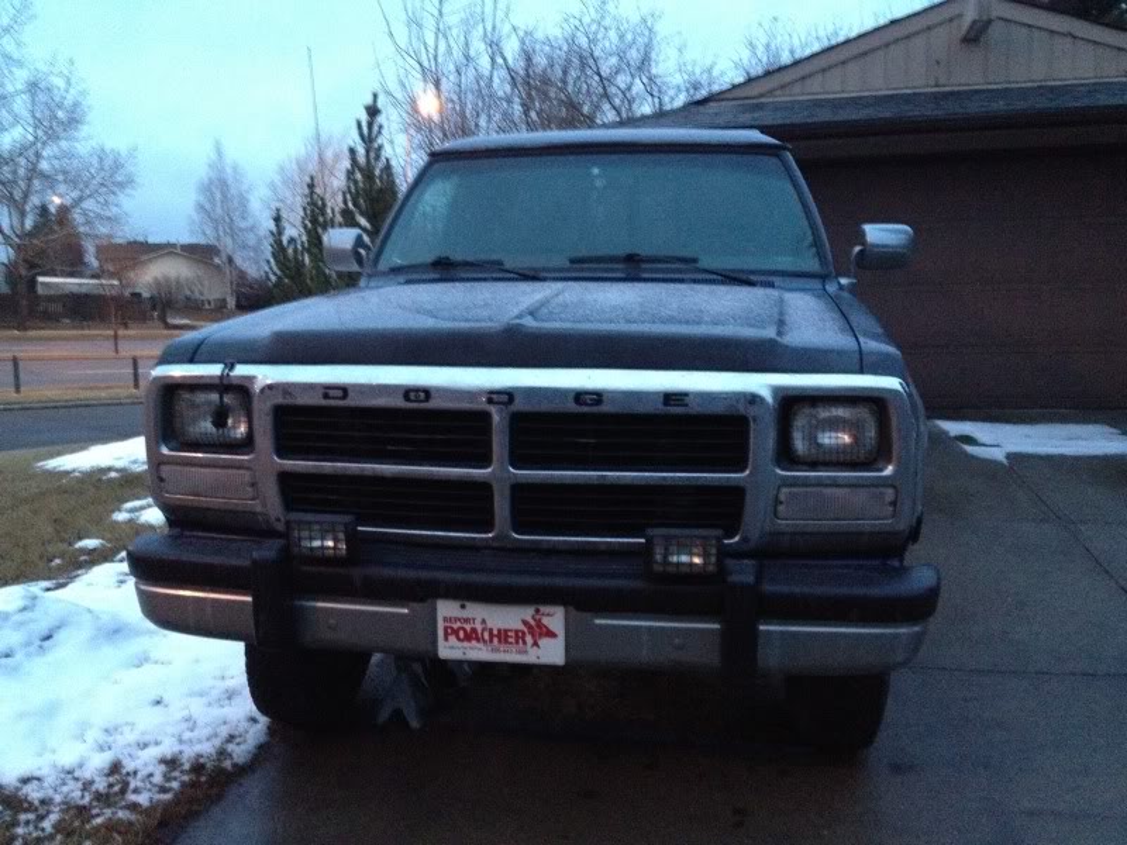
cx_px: 564
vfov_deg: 40.7
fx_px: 1140
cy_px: 422
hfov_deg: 52.6
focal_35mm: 35
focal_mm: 4.3
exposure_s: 1/15
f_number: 2.4
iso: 640
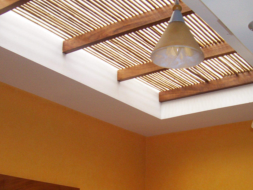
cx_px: 142
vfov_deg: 25.2
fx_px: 424
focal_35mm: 58
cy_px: 114
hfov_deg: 33.2
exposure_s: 1/112
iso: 140
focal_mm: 5.6
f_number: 2.7
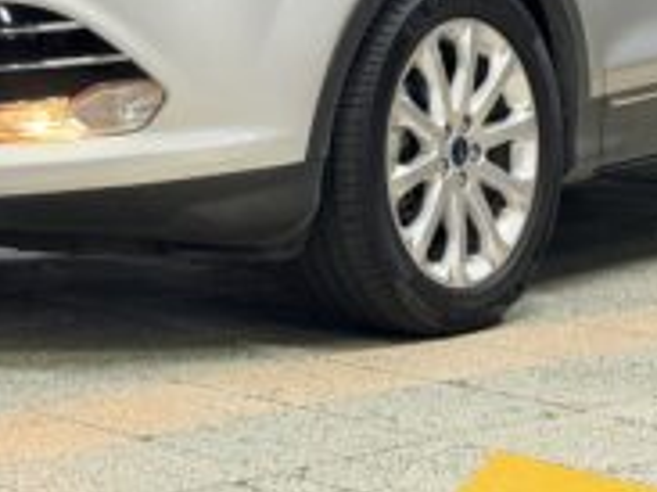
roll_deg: +0.0
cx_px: 334
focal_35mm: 126
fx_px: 2390
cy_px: -147
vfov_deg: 11.4
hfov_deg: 15.7
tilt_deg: +1.8
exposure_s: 1/40
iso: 320
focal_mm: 6.76
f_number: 1.78
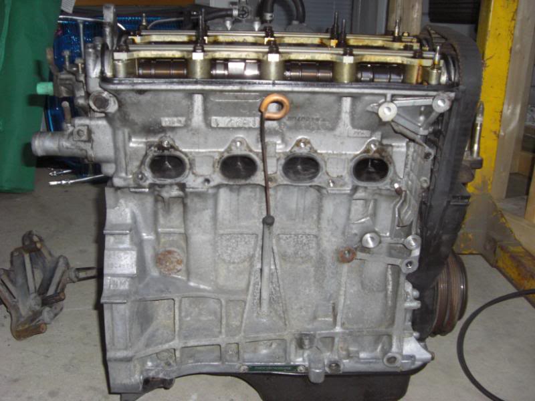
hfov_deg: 49.0
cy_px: 200
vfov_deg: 37.7
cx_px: 268
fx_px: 587
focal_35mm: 38
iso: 200
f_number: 2.7
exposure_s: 1/60
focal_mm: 6.2
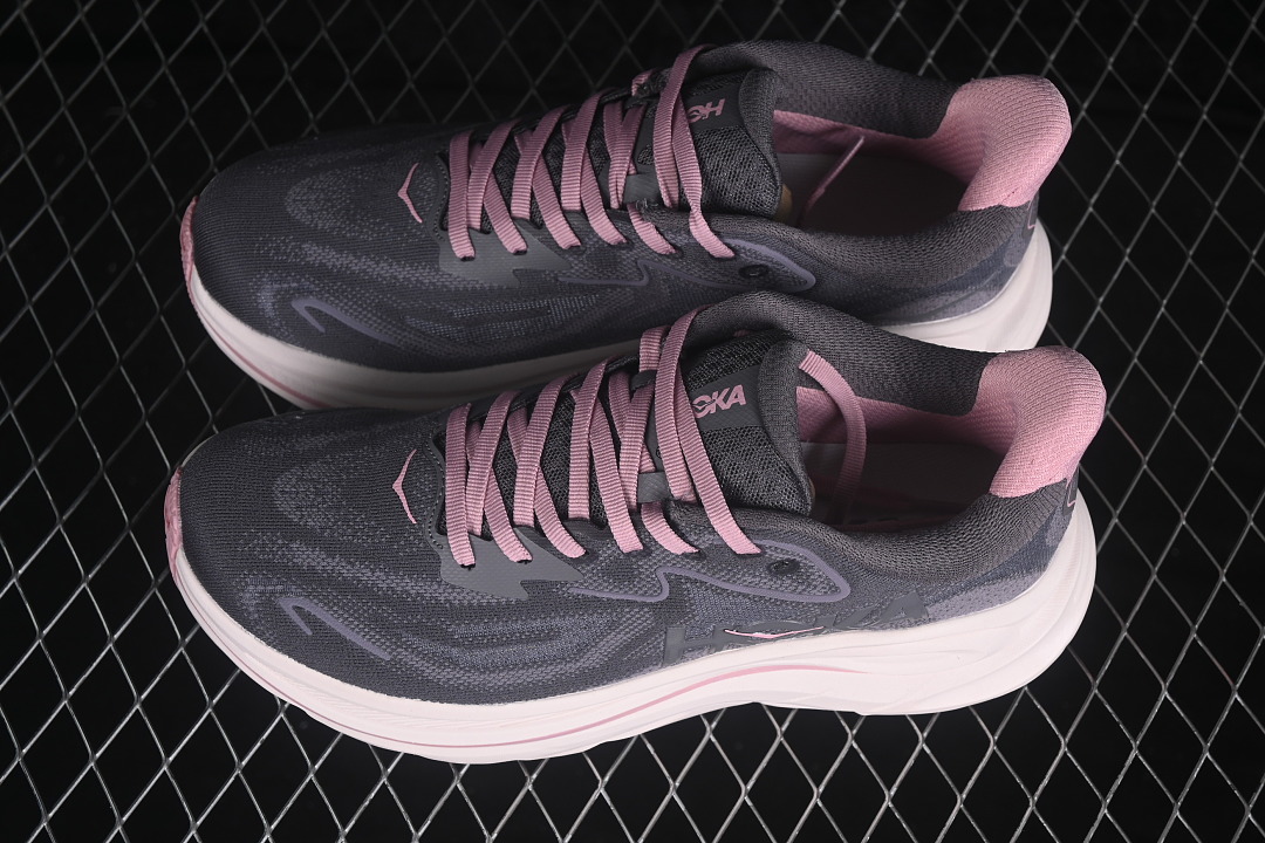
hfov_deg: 27.0
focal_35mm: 75
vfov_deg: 18.2
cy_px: 422
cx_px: 632
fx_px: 2635
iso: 160
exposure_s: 1/80
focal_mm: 50
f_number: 7.1
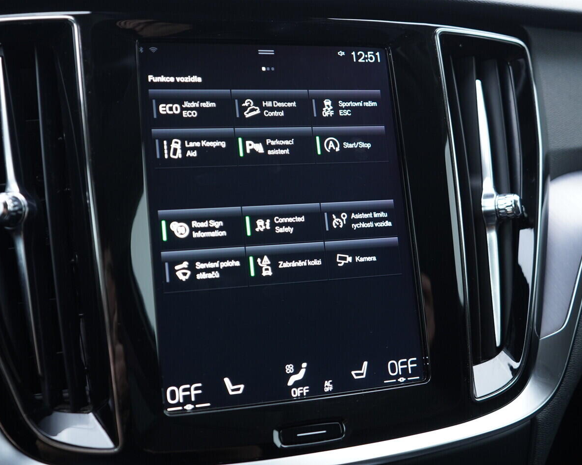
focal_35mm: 41
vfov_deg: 36.5
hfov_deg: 44.8
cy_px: 230
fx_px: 706
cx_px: 271
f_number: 2.8
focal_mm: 24
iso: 320
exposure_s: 1/40
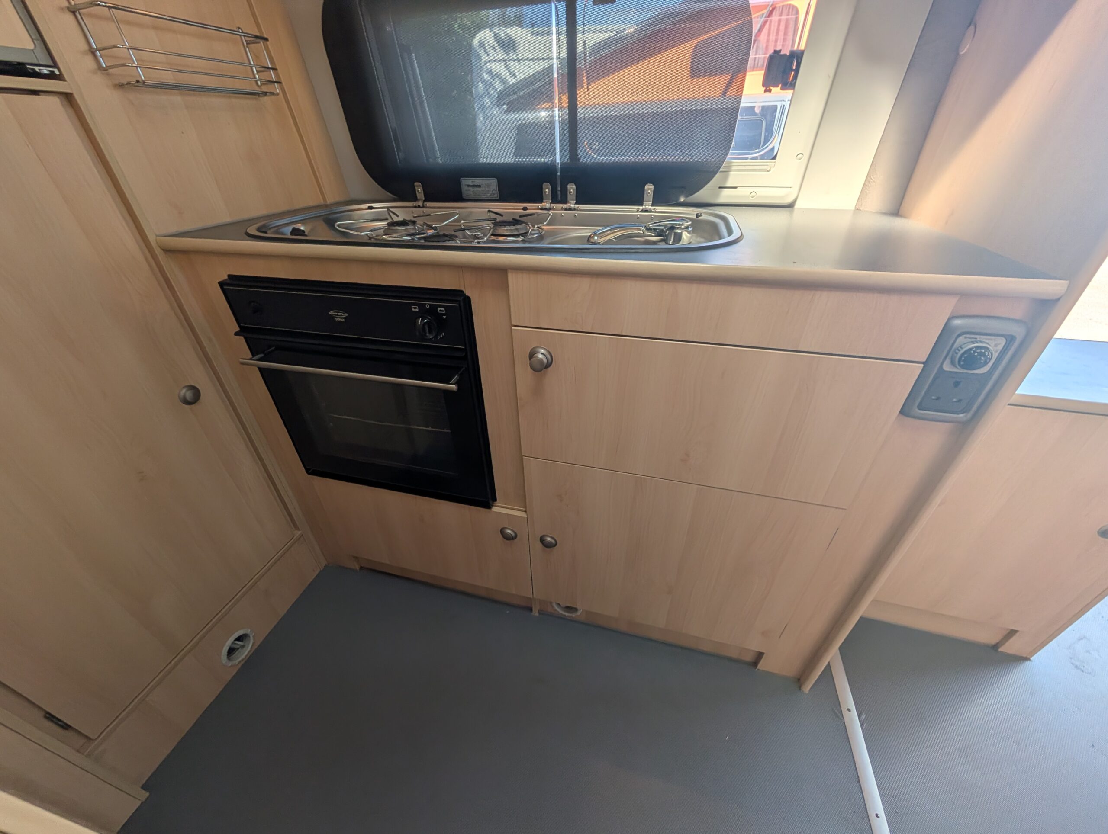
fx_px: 385
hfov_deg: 110.5
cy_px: 417
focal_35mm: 12
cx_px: 554
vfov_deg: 94.6
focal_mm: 2.02
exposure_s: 1/450
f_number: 1.7
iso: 55
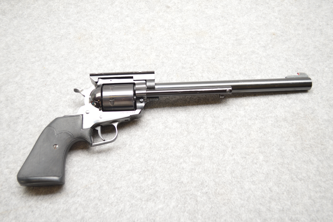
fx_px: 333
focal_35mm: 36
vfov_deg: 36.8
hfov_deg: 53.2
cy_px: 111
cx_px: 166
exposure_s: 1/40
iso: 400
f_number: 4
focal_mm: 24
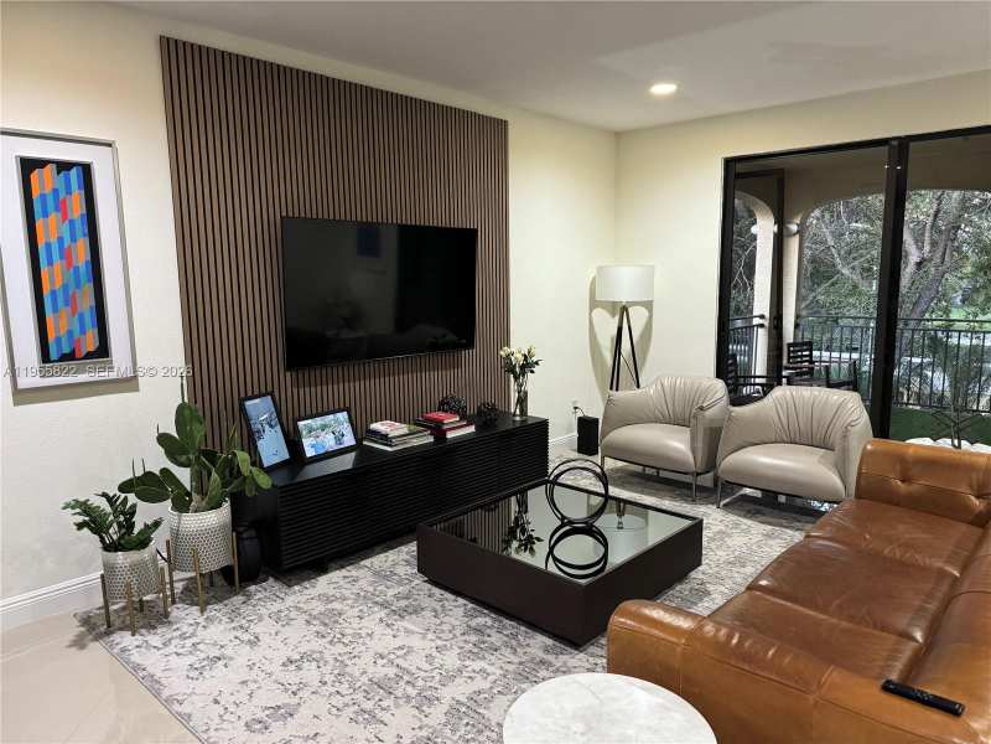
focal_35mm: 24
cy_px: 372
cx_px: 496
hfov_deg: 71.6
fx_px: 687
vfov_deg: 56.8
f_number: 1.78
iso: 400
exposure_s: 1/60
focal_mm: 6.86
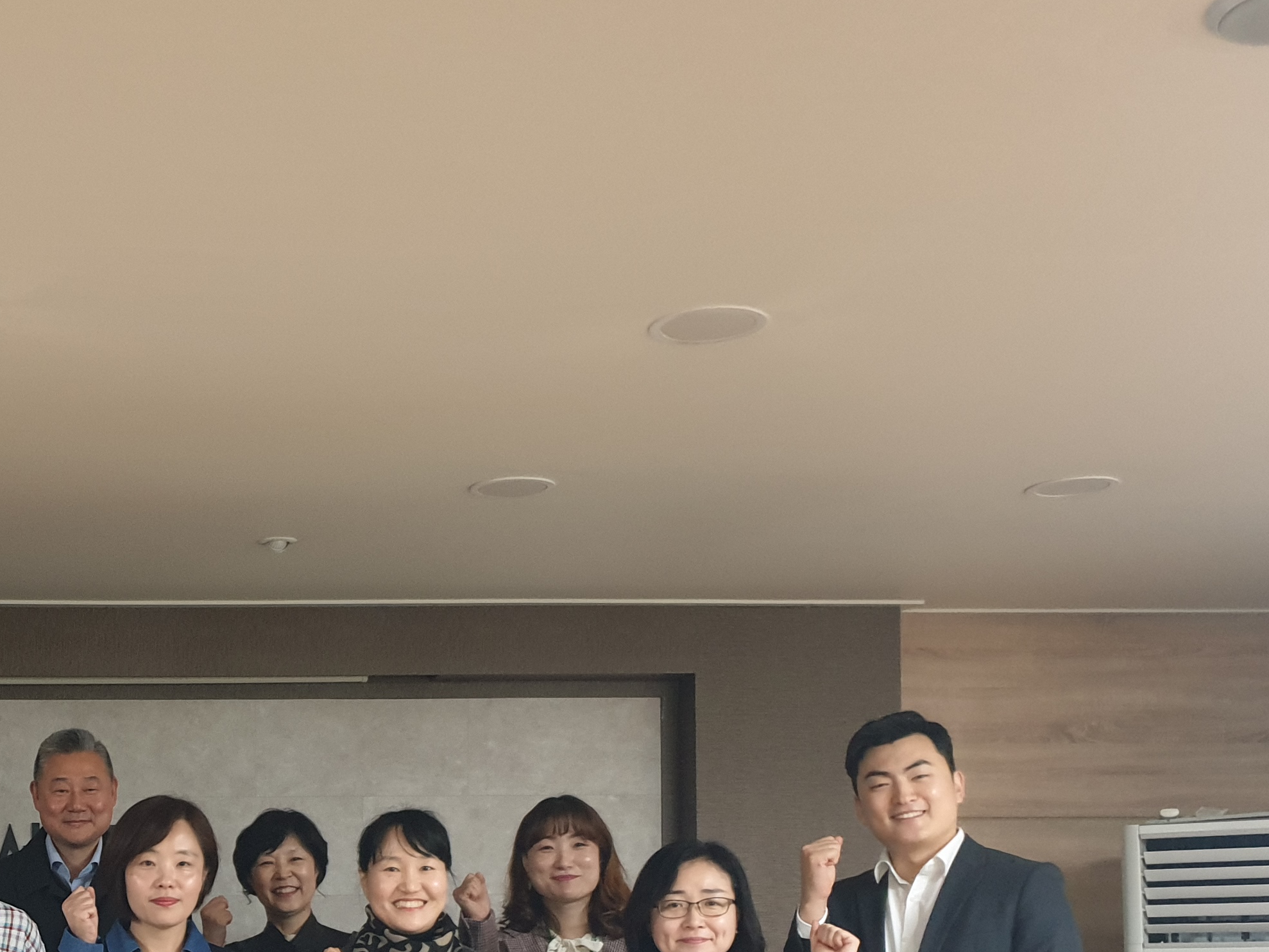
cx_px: 42
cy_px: 922
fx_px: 1943
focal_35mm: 53
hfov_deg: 33.5
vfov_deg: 26.3
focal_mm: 4.3
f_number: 1.5
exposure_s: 1/40
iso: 250
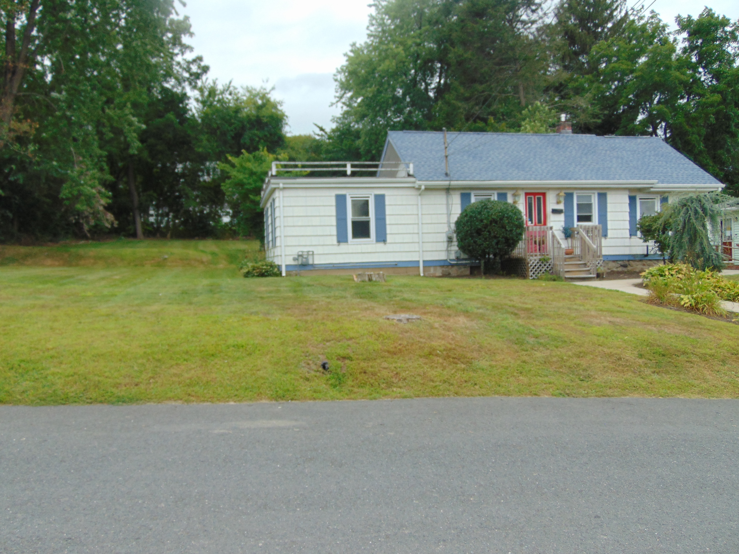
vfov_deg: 46.8
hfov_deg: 60.0
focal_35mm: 30
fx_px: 640
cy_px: 277
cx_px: 370
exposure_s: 1/320
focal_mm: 5.4
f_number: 3.1
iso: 80
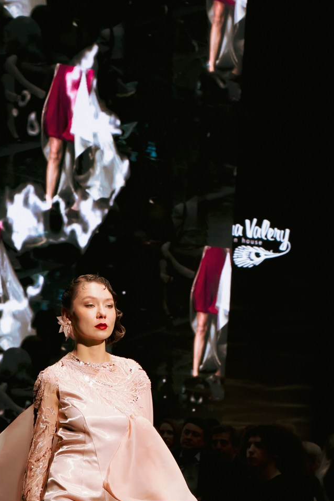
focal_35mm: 98
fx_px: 1364
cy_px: 500
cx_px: 126
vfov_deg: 20.2
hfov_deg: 14.0
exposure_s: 1/125
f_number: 5
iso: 2000
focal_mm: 49
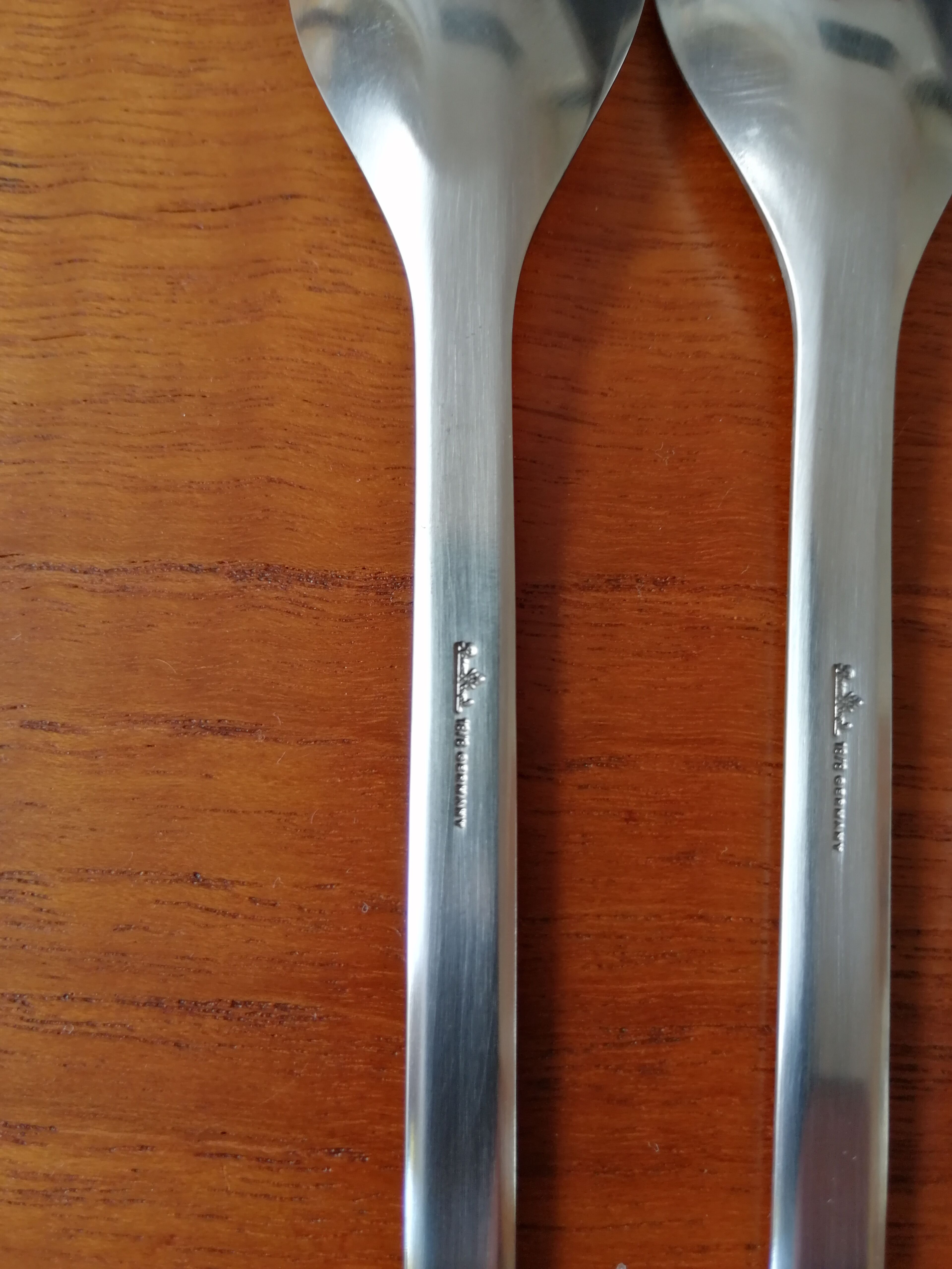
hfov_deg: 51.4
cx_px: 476
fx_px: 990
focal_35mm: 27
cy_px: 634
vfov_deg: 65.3
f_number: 1.8
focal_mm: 3.95
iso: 160
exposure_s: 1/33.3
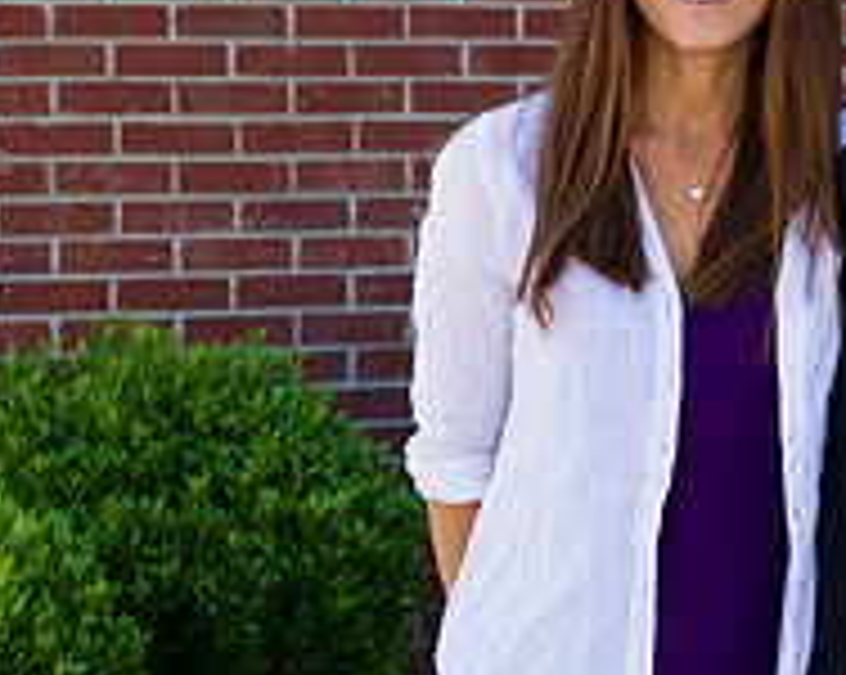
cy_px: 237
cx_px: 1066
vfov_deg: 10.3
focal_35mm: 149
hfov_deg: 12.6
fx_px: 3727
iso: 200
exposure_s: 1/160
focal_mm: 48
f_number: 5
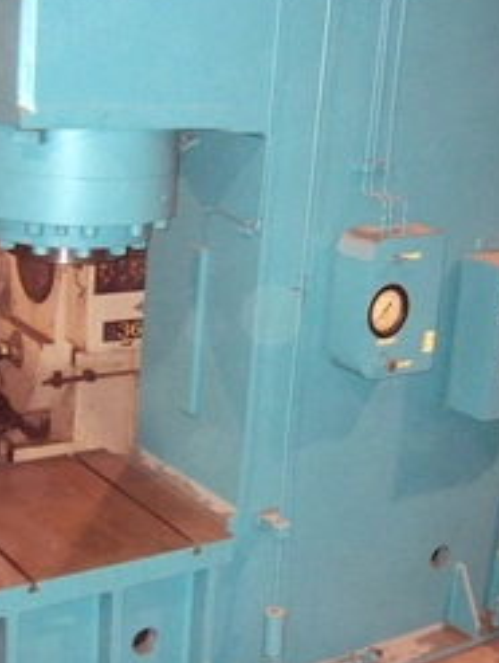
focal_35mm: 63
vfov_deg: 30.7
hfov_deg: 23.3
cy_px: 302
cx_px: 275
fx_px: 1208
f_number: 2.8
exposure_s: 1/60
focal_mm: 8
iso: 100
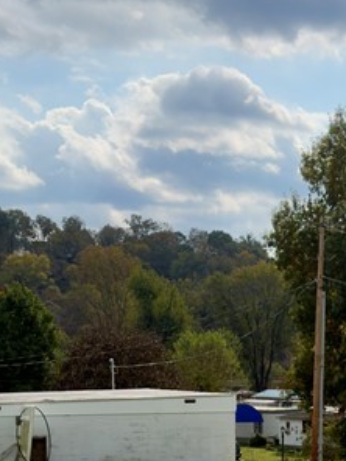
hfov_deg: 17.0
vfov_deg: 22.9
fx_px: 1106
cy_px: 427
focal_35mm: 83
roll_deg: +0.3
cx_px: 415
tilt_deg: -4.1
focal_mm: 6.76
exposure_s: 1/9615
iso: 80
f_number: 1.78
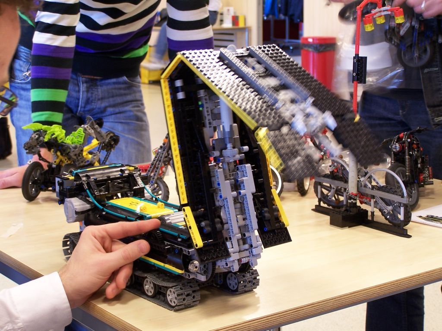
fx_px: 881
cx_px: 221
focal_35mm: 69
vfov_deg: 21.3
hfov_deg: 28.2
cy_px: 166
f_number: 3.2
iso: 80
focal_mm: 11.5
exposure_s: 1/4
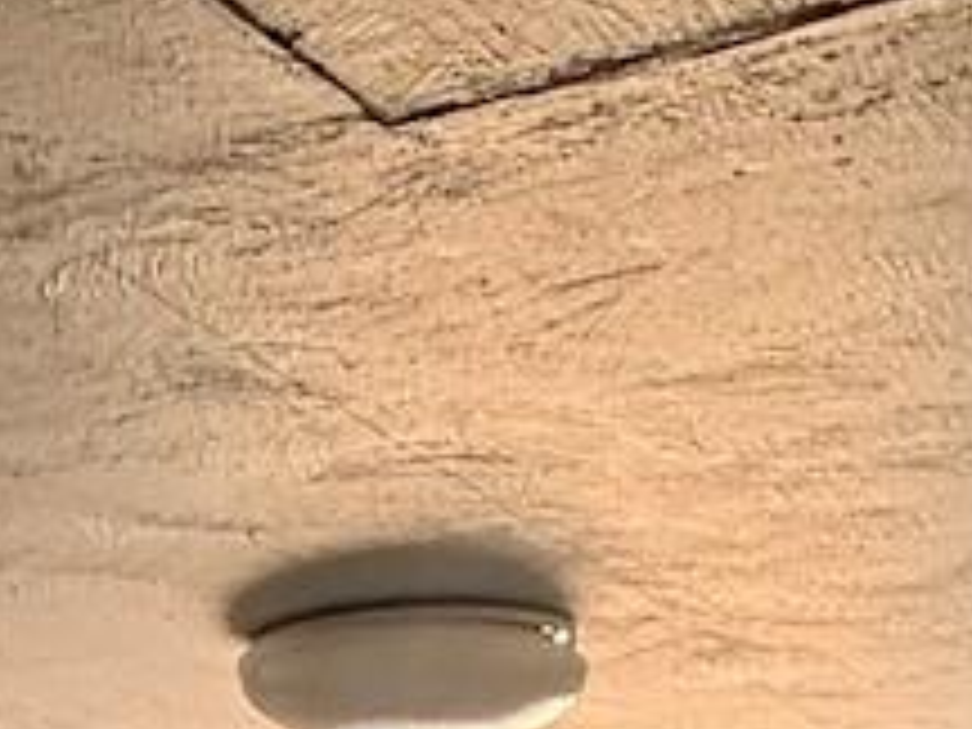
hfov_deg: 23.4
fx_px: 2331
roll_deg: +1.3
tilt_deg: -20.5
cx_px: 266
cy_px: 2133
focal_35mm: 83
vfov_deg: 11.4
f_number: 2.2
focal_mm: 2.22
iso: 320
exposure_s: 1/66
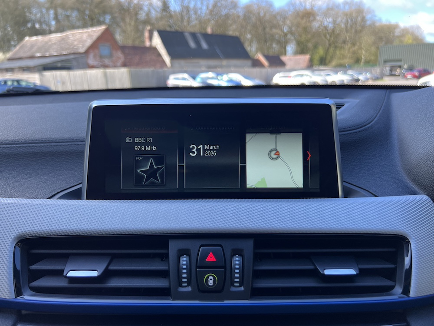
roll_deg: +2.3
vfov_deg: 53.1
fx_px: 326
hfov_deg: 67.3
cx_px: 217
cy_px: 163
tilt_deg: -14.5
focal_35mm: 26
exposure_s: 1/284
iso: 40
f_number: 1.5
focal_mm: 5.7
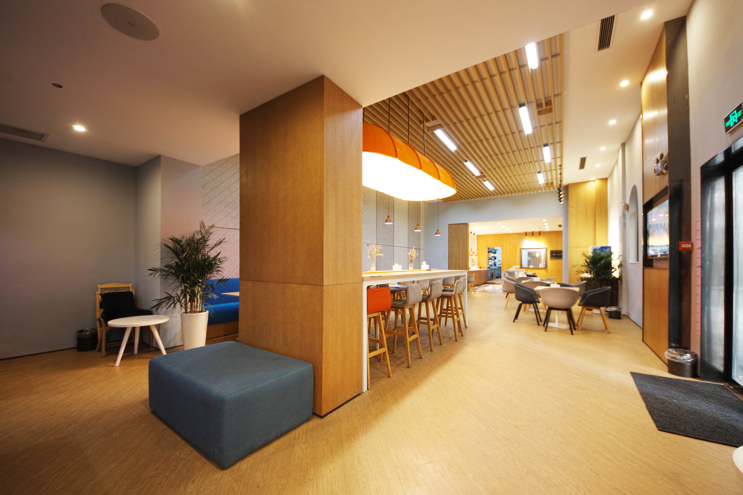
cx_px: 372
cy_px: 248
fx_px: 248
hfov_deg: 112.6
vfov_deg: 90.0
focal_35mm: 12
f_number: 5
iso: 100
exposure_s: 1/3.33
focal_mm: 8
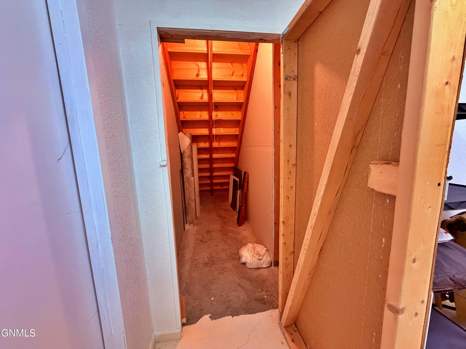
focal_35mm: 14
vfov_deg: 85.7
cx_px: 233
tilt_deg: -8.7
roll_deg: +1.7
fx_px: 188
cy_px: 174
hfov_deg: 102.1
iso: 400
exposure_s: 1/60
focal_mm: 2.22
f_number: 2.2
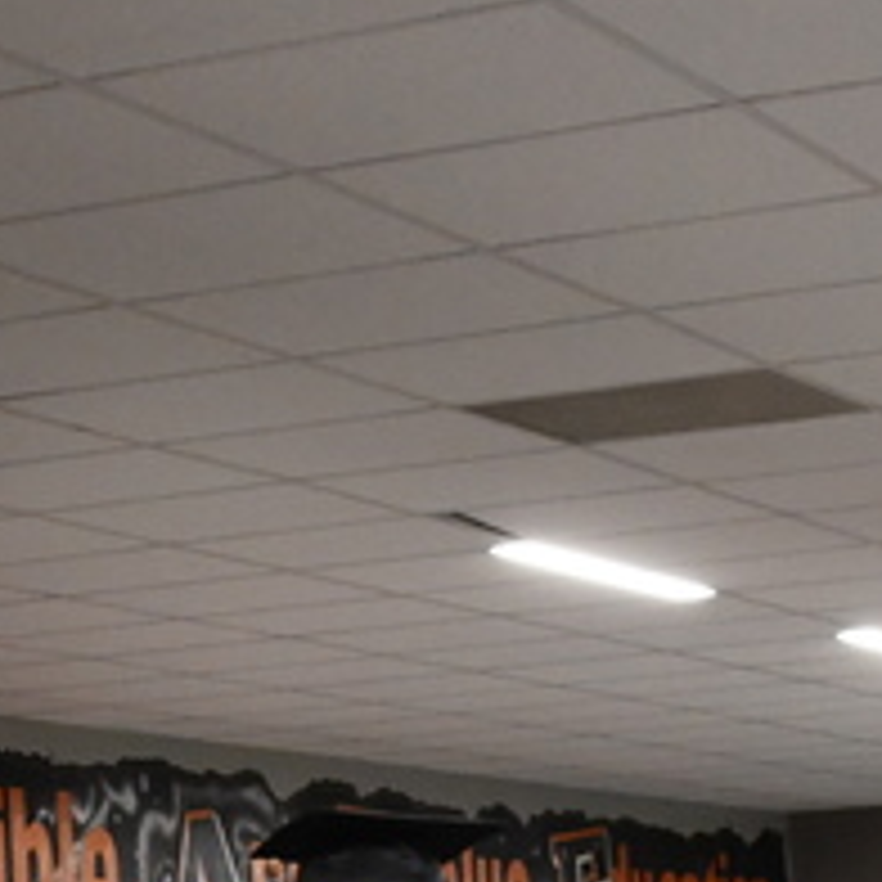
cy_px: 1334
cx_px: 328
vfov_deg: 12.1
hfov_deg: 12.6
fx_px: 3978
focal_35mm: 138
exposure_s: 1/125
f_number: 3.8
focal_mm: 21
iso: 2000
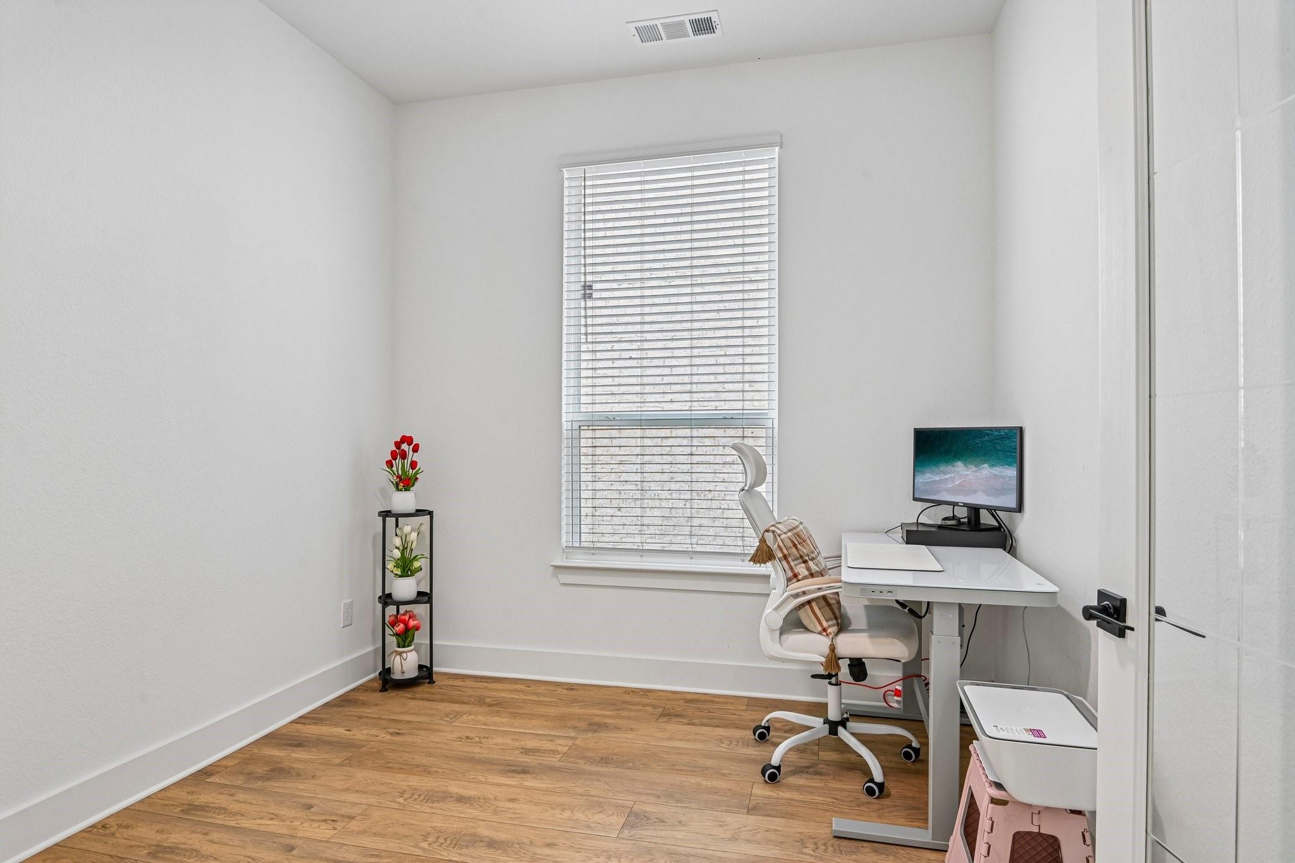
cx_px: 648
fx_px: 719
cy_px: 432
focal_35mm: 20
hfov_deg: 84.0
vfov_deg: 61.9
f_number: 8
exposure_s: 1/80
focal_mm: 20
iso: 400
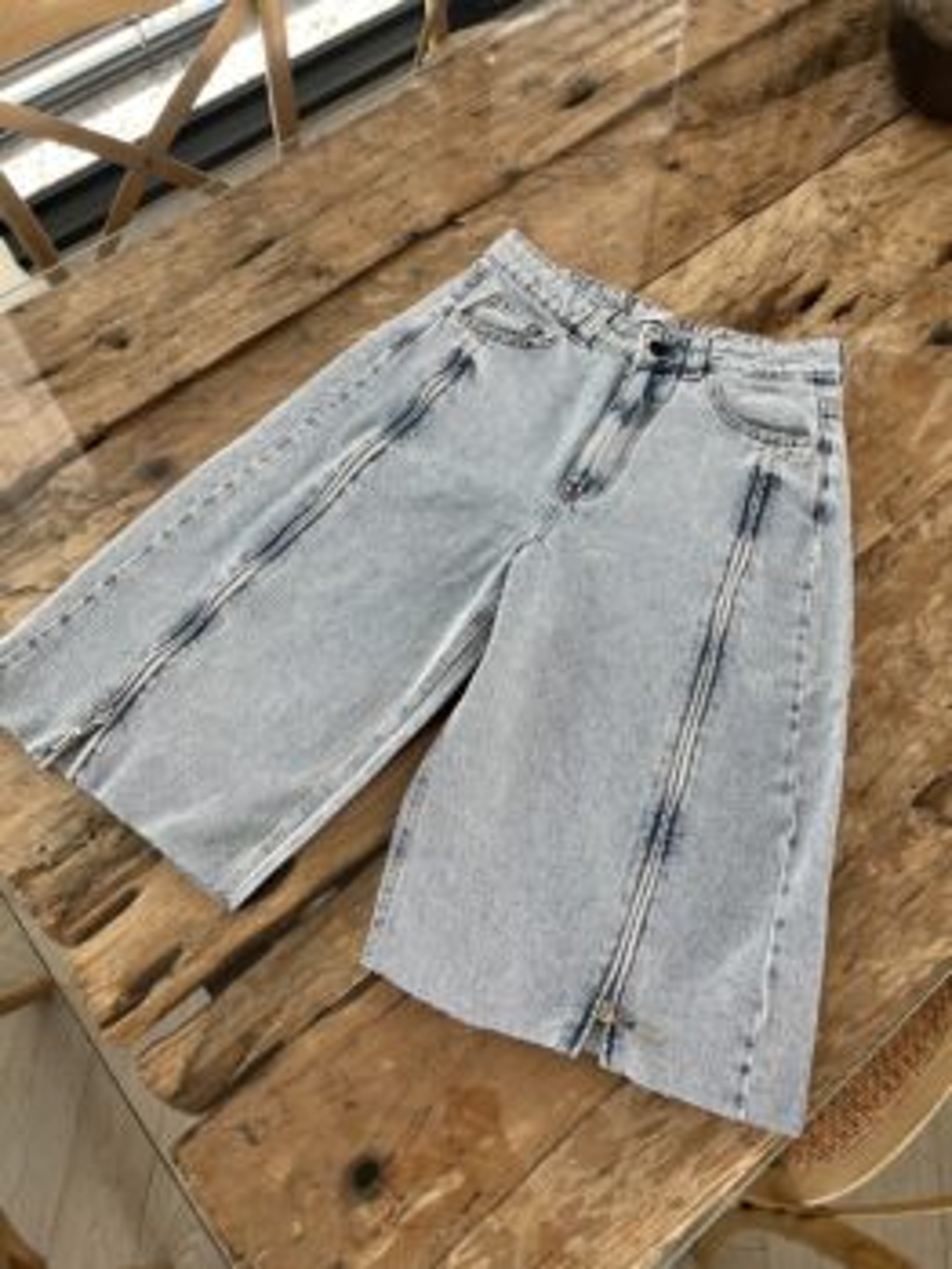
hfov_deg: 53.1
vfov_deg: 67.3
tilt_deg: -64.0
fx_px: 953
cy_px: 634
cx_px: 476
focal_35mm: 26
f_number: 1.6
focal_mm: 5.1
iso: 50
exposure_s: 1/132
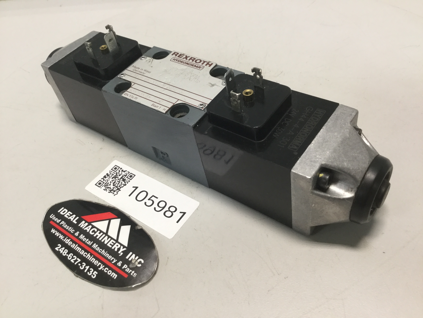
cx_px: 212
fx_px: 379
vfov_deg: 45.4
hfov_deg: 58.4
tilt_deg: -46.5
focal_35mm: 31
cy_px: 159
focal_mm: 3.3
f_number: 2.4
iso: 64
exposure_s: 1/30
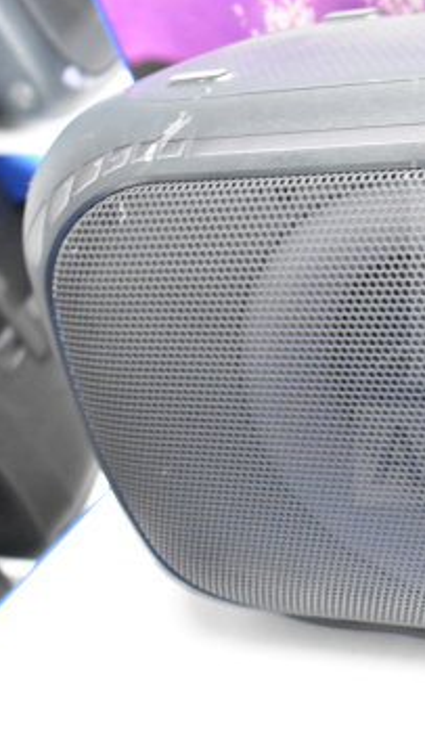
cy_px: 338
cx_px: 588
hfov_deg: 15.8
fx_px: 1438
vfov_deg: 29.4
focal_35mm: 72
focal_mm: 27
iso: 5600
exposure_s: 1/40
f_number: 4
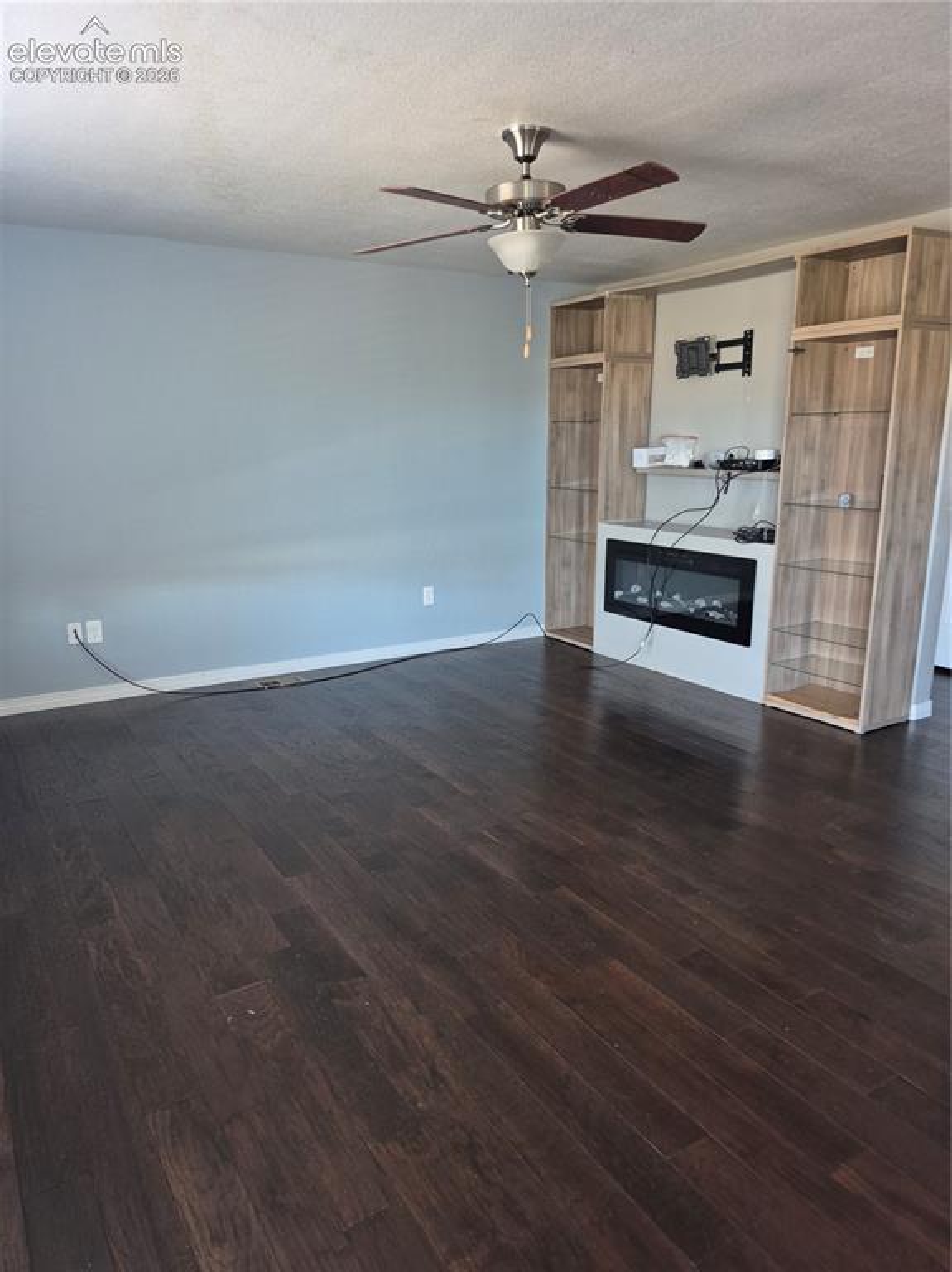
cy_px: 636
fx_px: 844
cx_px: 476
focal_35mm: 23
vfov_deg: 74.0
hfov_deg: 58.8
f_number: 1.8
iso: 500
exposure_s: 1/60
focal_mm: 5.4
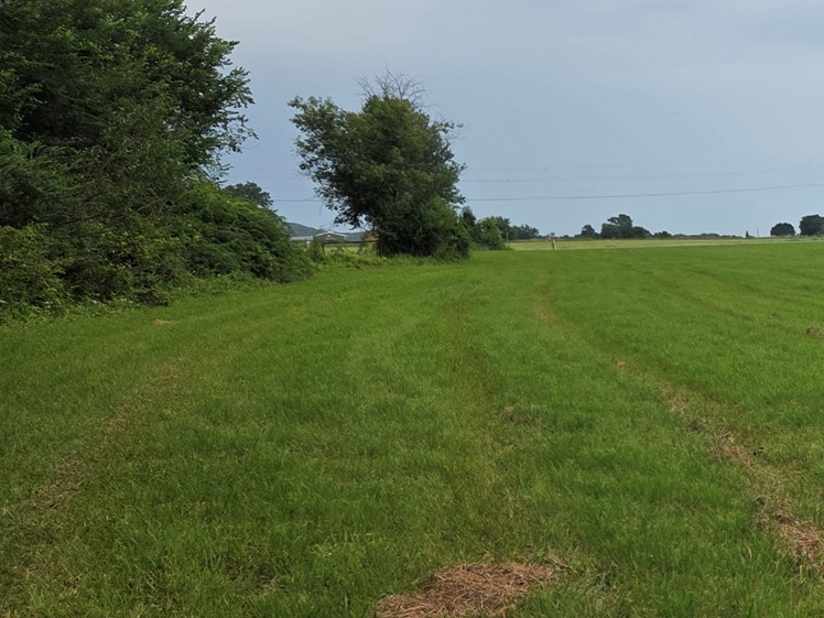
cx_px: 1038
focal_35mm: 59
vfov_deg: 24.8
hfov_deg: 27.8
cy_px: 318
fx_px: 1404
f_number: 1.8
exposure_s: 1/2384
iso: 80
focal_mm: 5.4
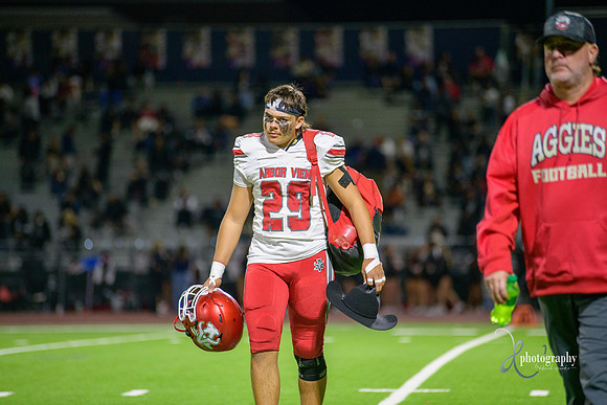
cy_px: 202
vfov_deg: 6.9
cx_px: 304
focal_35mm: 200
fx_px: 3373
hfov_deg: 10.3
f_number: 2.8
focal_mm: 200
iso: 2000
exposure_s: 1/320
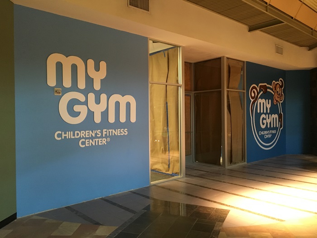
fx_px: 266
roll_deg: +0.8
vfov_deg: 48.2
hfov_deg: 61.7
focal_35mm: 29
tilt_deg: -1.4
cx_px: 158
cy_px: 119
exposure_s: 1/17
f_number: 2.2
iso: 200
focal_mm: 4.15
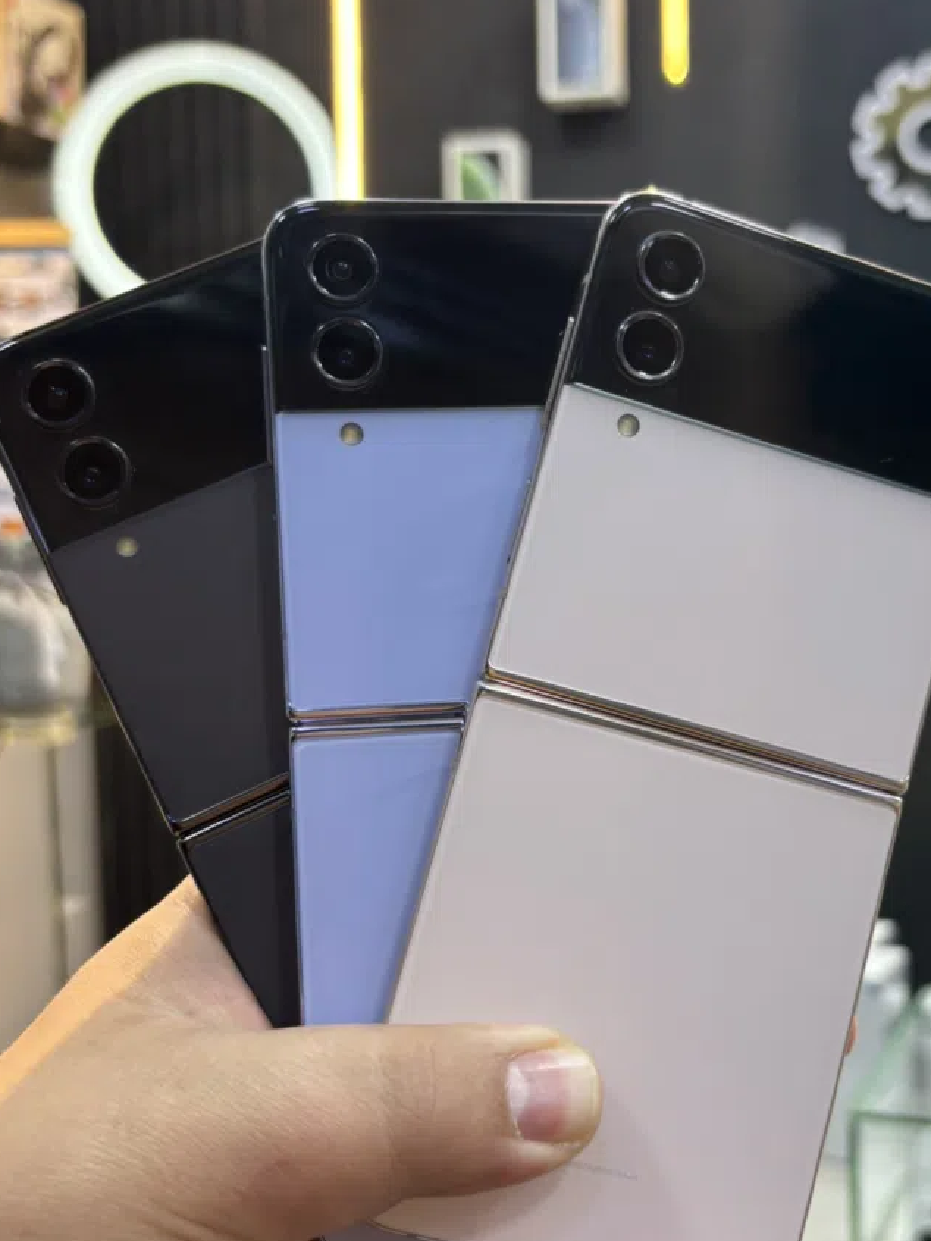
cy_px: 632
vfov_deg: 44.8
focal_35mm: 42
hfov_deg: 34.1
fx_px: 1506
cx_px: 606
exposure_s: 1/100
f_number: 1.6
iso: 50
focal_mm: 5.96
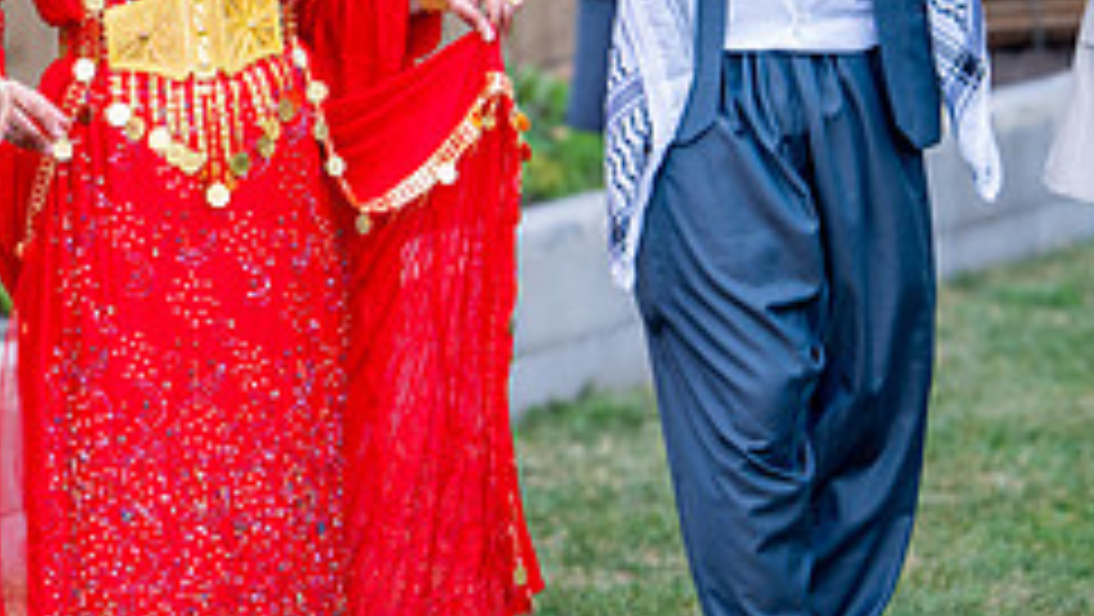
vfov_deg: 6.9
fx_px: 5079
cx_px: -72
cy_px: 25
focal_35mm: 175
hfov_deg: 12.1
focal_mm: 70
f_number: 2.8
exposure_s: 1/250
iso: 100
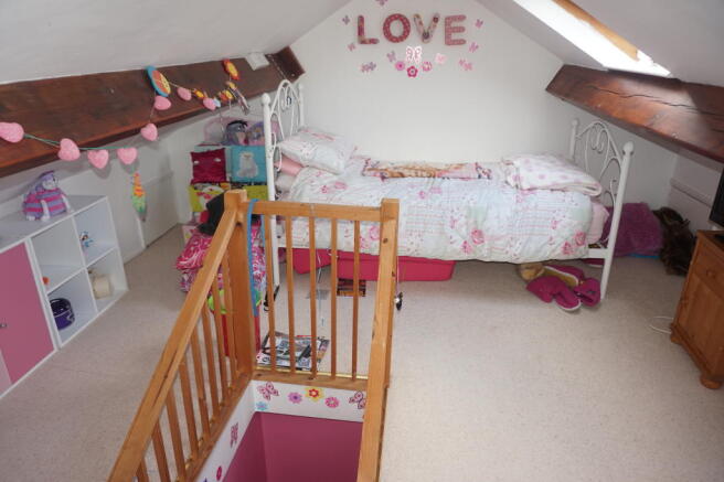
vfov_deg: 53.1
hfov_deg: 73.8
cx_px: 362
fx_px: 483
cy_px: 241
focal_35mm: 24
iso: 200
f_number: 4
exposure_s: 1/60
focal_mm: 16
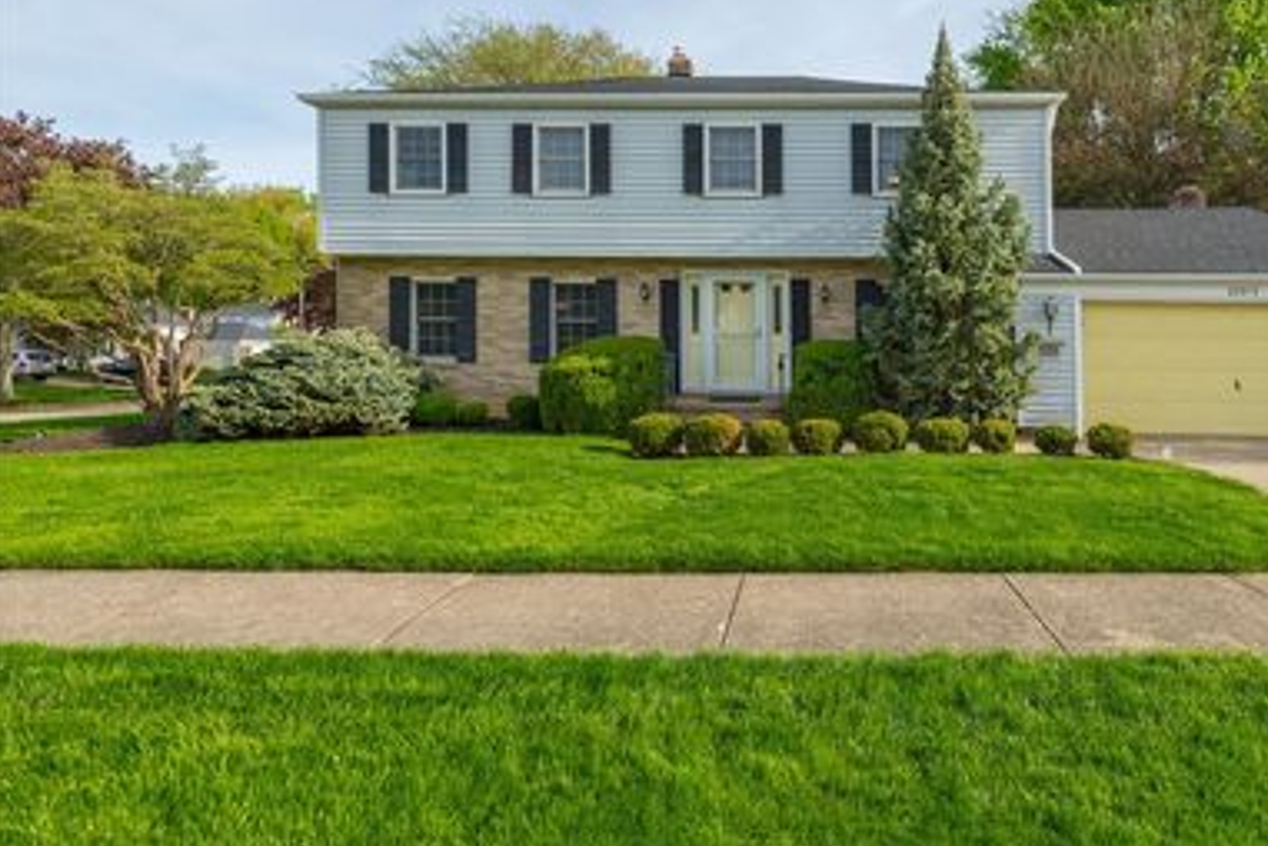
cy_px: 345
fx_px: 740
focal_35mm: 21
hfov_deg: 79.0
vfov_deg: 59.1
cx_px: 825
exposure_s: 1/800
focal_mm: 16
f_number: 9
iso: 200
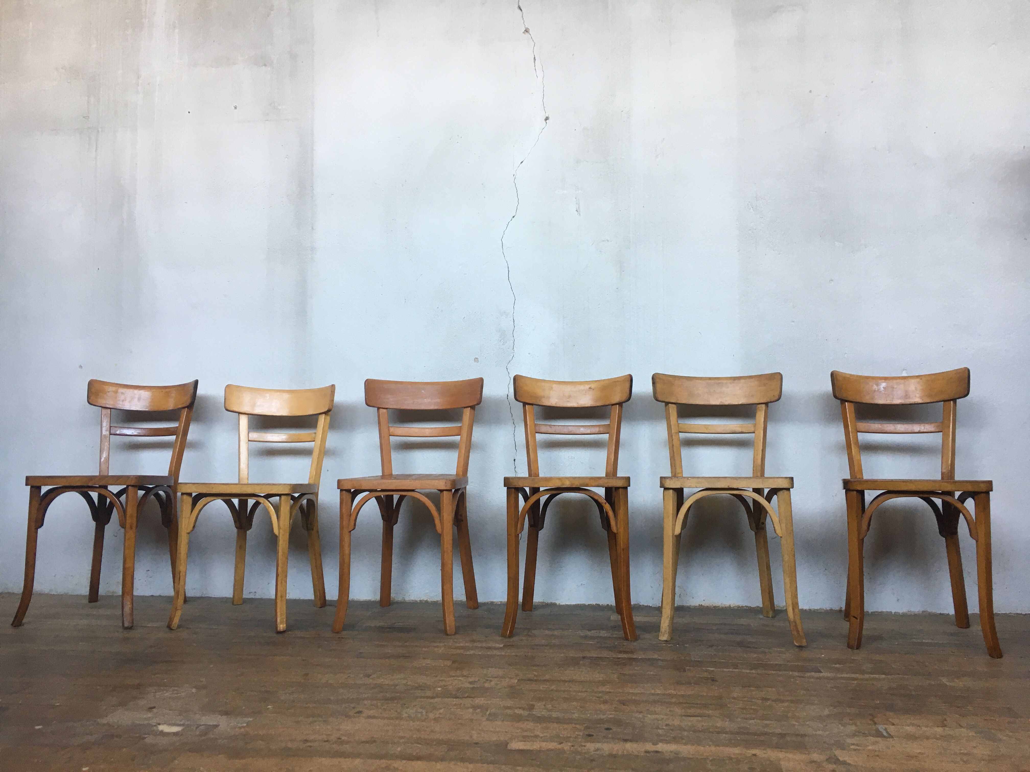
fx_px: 863
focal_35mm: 29
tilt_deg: +3.1
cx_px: 515
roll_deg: +0.0
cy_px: 386
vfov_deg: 48.2
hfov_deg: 61.7
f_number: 2.2
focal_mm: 4.15
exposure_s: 1/33
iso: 80
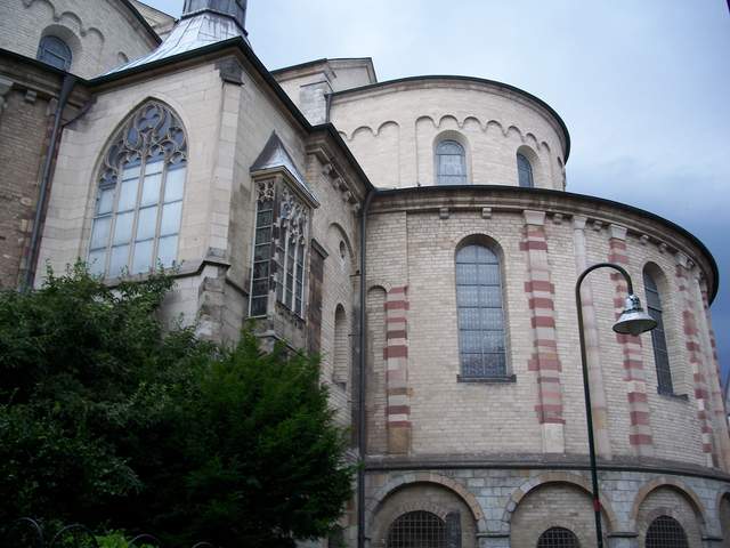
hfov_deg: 50.1
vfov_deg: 38.7
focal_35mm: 37
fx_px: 780
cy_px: 274
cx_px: 365
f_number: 2.8
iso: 100
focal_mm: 7.8
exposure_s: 1/30
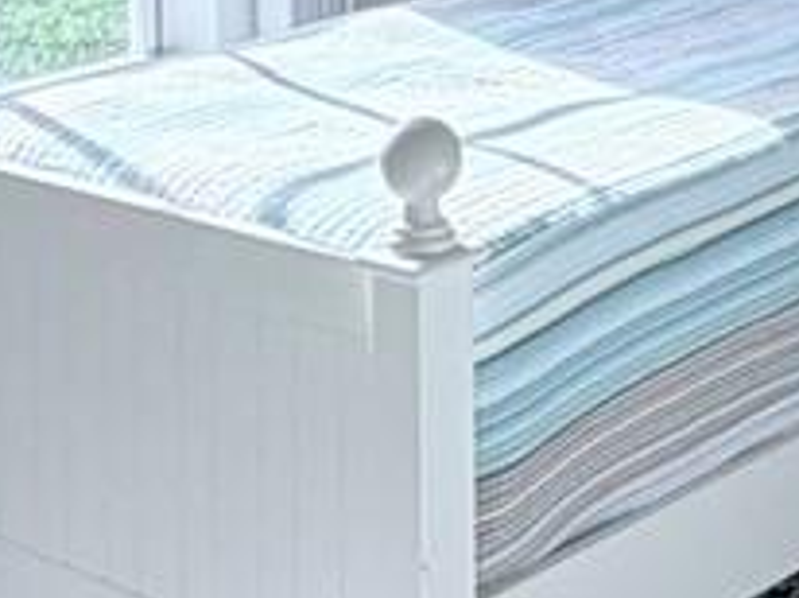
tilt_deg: -0.5
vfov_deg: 12.2
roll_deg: +0.3
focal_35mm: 109
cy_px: -548
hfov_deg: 17.2
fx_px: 2513
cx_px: 970
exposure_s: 1/405
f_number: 2.2
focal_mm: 2.22
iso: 50
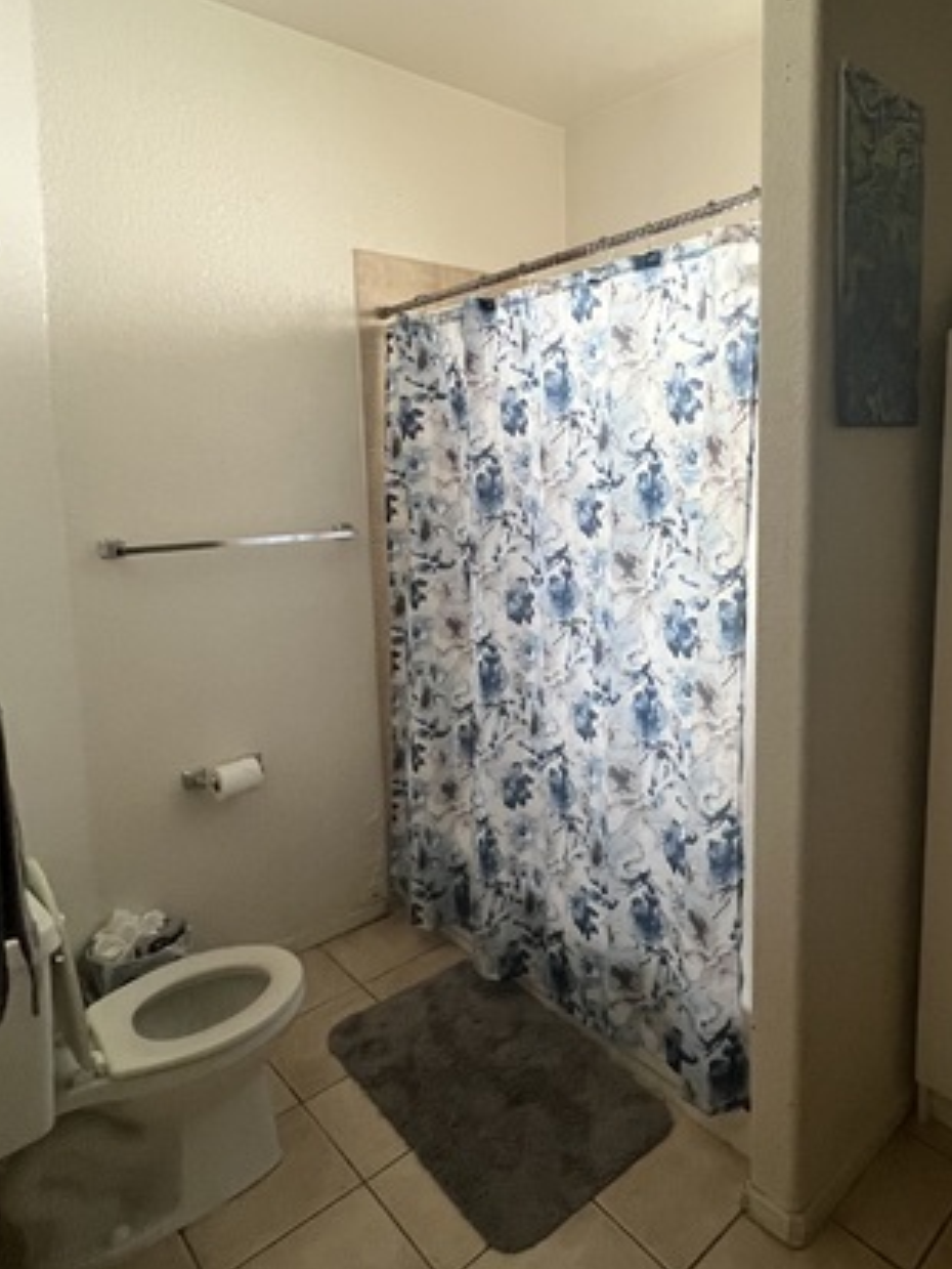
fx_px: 770
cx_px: 645
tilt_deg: -6.1
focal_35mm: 21
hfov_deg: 61.7
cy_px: 552
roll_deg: +1.0
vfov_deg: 78.6
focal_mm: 1.57
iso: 400
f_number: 1.8
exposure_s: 1/60
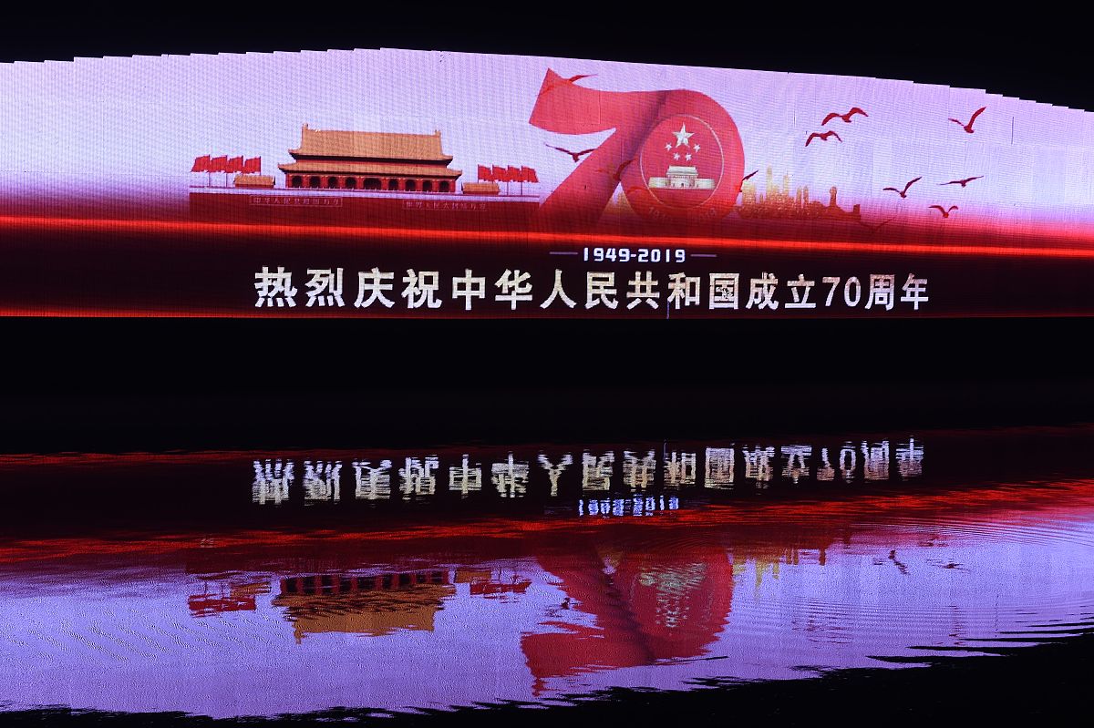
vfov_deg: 23.4
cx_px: 547
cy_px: 364
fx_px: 1762
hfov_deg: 34.5
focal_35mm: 58
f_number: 7.1
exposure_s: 1/40
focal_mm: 58
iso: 100
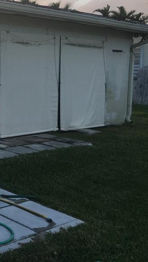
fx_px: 377
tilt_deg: -0.8
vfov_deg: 38.2
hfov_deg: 19.4
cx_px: -74
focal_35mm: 54
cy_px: 94
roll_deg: -0.9
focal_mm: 4.15
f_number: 2.2
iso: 25
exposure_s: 1/126
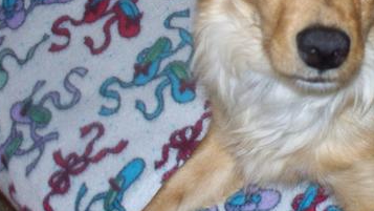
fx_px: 873
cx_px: 320
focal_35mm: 88
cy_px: 49
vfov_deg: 13.7
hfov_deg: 23.7
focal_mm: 7.54
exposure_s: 1/30
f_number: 2.8
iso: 200
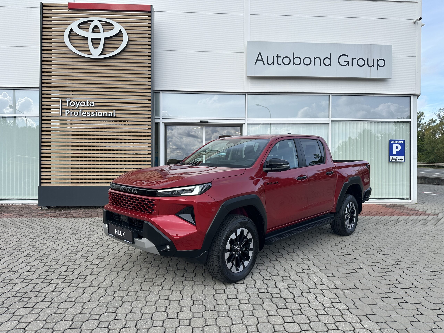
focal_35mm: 24
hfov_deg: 71.6
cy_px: 166
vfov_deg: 56.8
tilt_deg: +0.7
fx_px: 308
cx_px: 222
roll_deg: -0.2
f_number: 1.78
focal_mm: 6.86
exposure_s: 1/2732
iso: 80
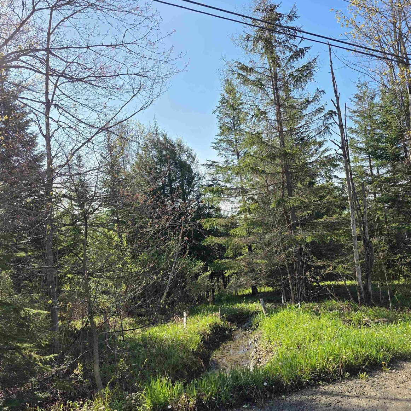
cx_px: 226
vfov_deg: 57.3
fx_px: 376
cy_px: 199
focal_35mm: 28
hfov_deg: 57.2
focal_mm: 6.3
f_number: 1.7
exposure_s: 1/2828
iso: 80
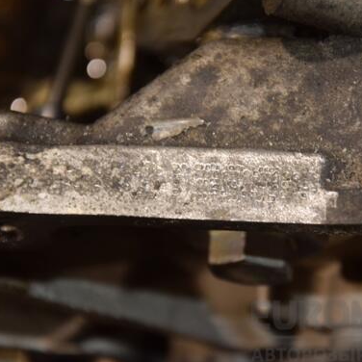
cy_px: 187
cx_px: 233
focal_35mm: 214
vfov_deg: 8.2
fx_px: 2528
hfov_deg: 8.2
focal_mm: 105
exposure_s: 1/60
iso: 800
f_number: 5.6
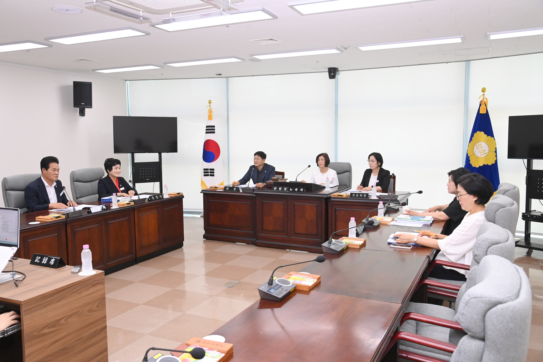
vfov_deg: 43.6
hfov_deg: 61.9
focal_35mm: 30
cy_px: 181
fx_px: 452
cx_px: 272
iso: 3200
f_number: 6.3
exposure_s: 1/250
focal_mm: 30
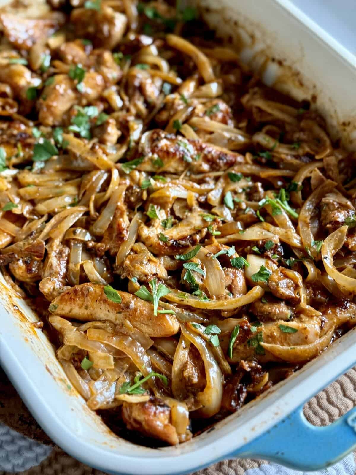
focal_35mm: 48
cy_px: 238
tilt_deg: -59.0
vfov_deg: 39.7
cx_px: 178
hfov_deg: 30.3
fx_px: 658
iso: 160
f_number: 1.78
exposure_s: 1/60
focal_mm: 6.76
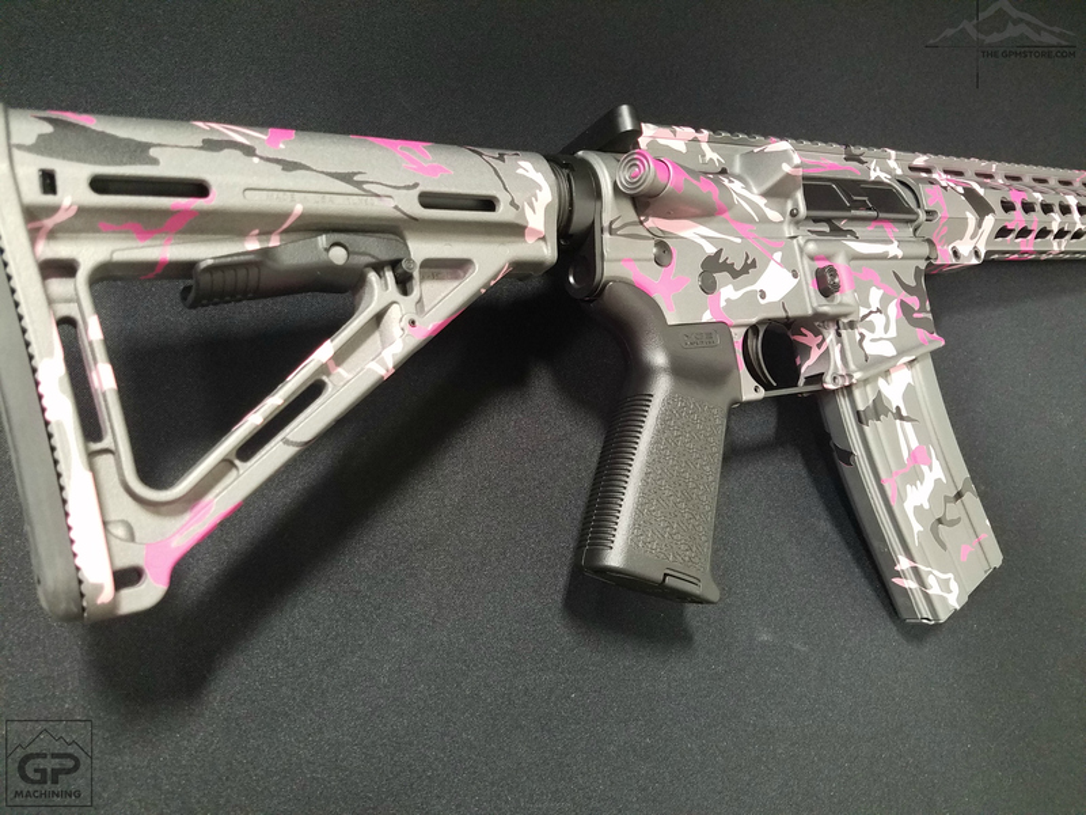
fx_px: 816
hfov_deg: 67.3
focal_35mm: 26
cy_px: 408
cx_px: 543
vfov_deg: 53.1
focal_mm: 4.2
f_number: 1.7
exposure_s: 1/17
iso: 250
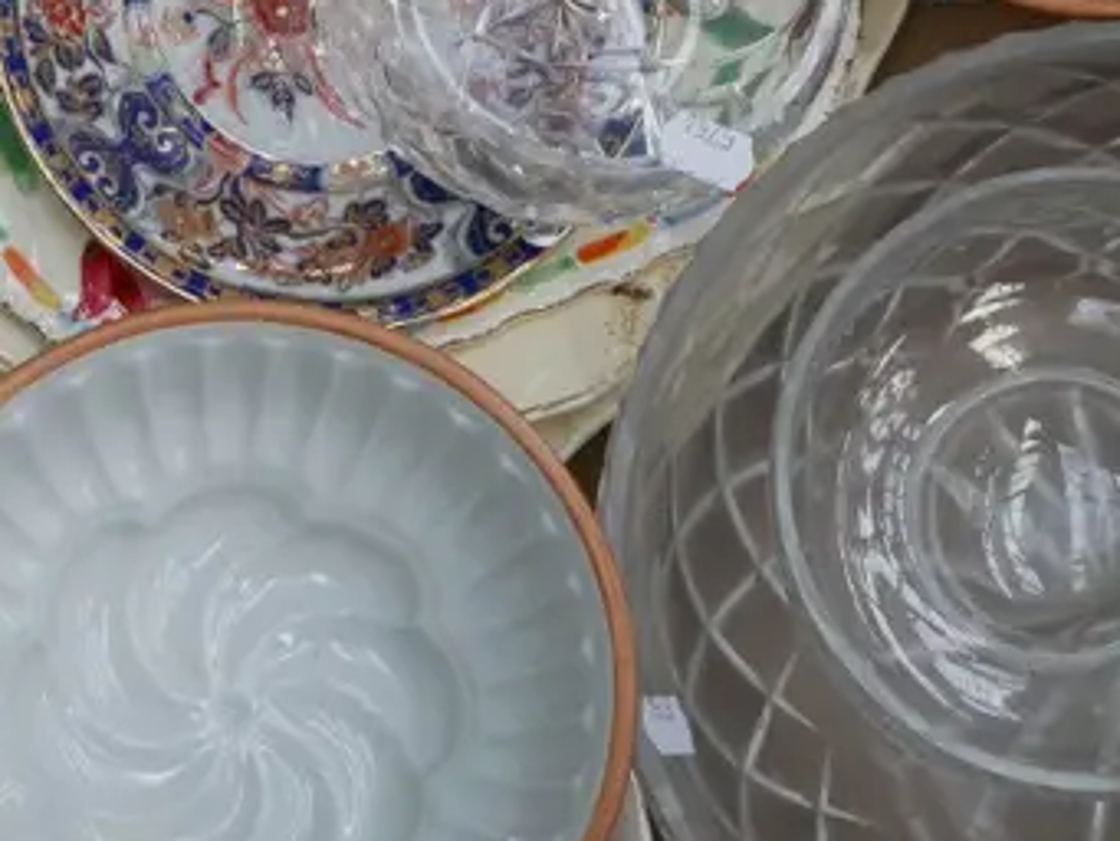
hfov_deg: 13.1
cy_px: 59
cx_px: 236
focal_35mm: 150
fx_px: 4855
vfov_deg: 9.8
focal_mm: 25
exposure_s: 1/60
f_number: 4.5
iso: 1000
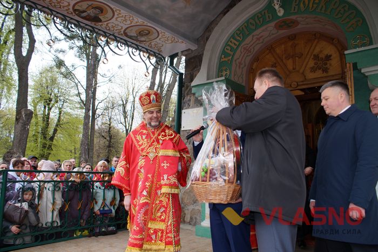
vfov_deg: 43.6
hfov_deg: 62.0
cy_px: 126
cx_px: 189
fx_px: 315
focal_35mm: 30
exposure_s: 1/60
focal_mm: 20
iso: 100
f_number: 4
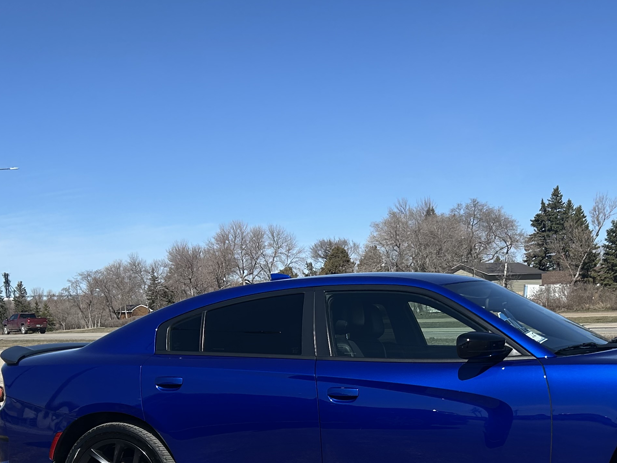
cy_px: 407
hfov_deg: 34.8
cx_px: 379
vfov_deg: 25.8
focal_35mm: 55
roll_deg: +4.4
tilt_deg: -8.7
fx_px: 980
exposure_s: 1/5076
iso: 50
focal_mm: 5.7
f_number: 1.5
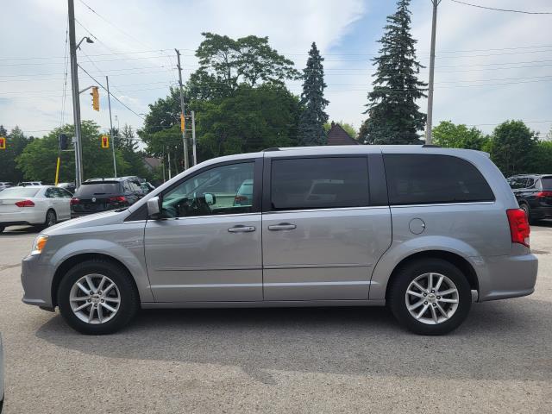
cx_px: 276
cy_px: 207
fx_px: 415
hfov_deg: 67.3
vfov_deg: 53.1
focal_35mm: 26
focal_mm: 5.4
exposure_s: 1/2715
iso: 40
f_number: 1.8
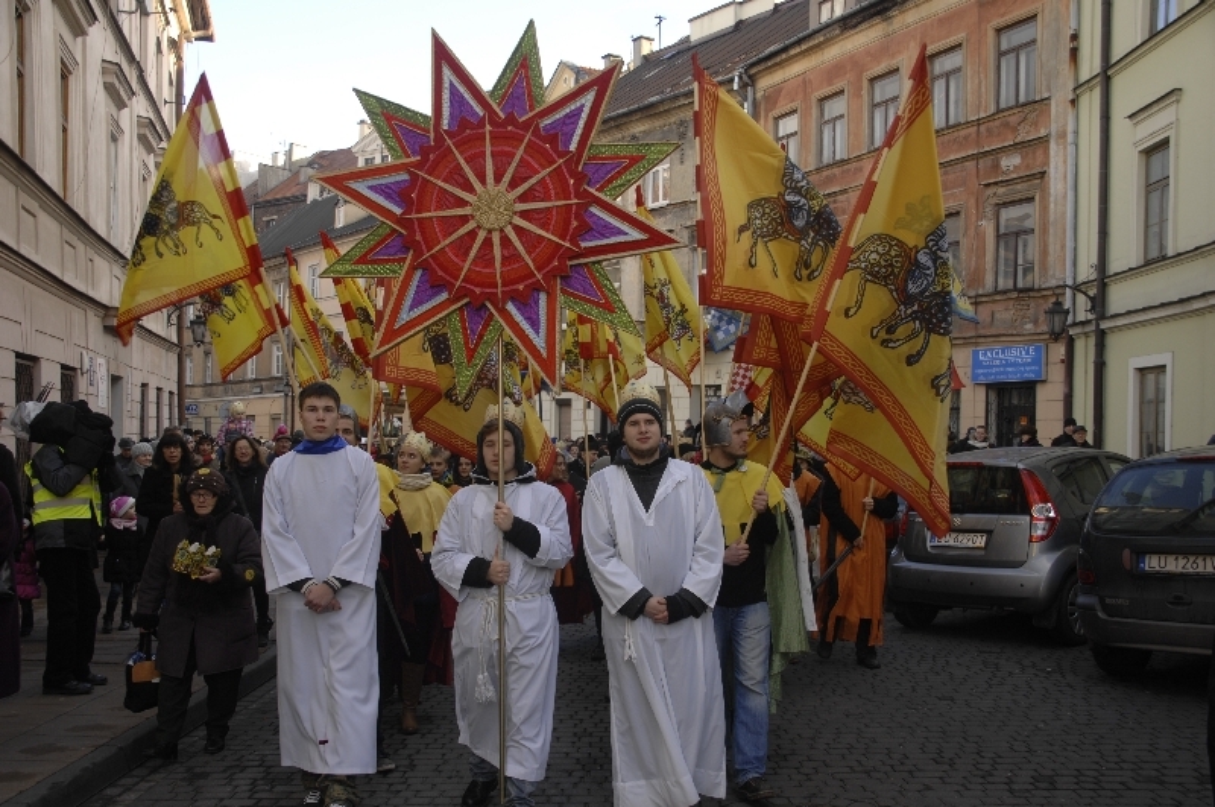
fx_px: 1264
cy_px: 404
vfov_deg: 35.4
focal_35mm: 38
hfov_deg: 51.3
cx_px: 608
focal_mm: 25
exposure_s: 1/160
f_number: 3.8
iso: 100
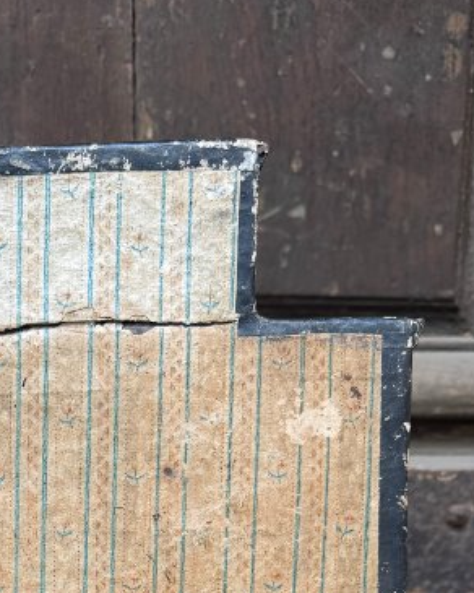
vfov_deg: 21.3
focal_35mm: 77
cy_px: 861
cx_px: -97
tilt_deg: -10.0
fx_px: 1350
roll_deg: -0.6
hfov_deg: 18.8
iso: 64
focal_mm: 6.76
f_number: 1.78
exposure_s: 1/171
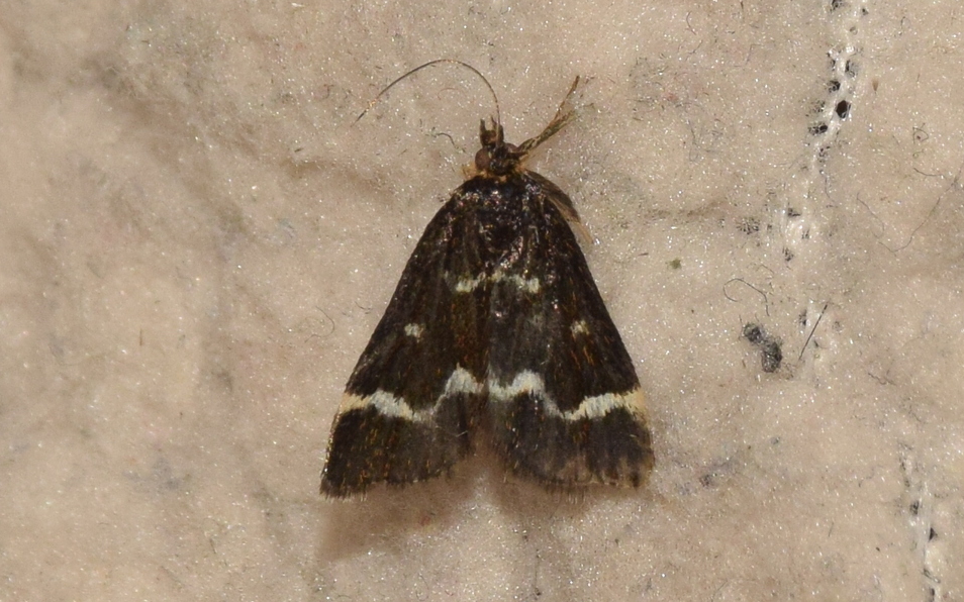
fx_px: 5648
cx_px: 483
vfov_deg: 6.1
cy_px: 306
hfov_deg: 9.8
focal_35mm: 215
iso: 400
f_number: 14
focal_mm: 140
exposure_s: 1/200
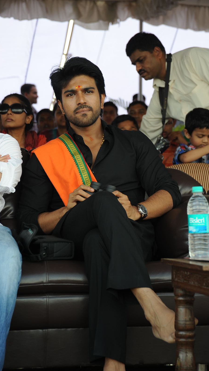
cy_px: 186
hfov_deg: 9.6
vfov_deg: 17.0
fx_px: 1242
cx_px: 107
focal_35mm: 126
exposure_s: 1/125
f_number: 7.1
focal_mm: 120
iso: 500
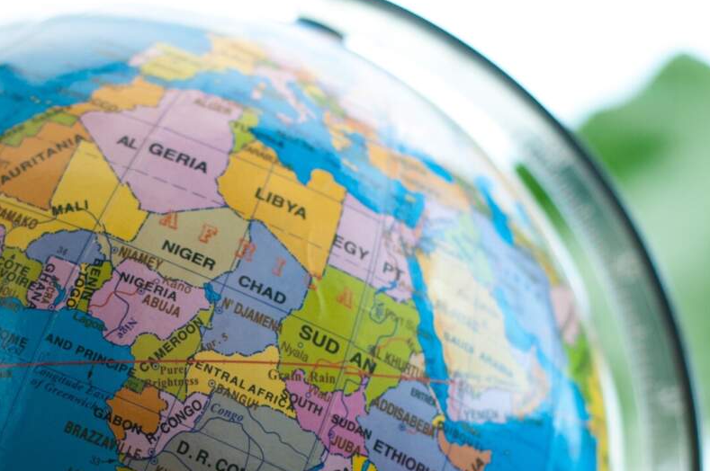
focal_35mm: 133
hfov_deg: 15.3
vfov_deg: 10.2
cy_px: 407
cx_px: 153
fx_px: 2620
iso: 640
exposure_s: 1/1000
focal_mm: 50
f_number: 2.8
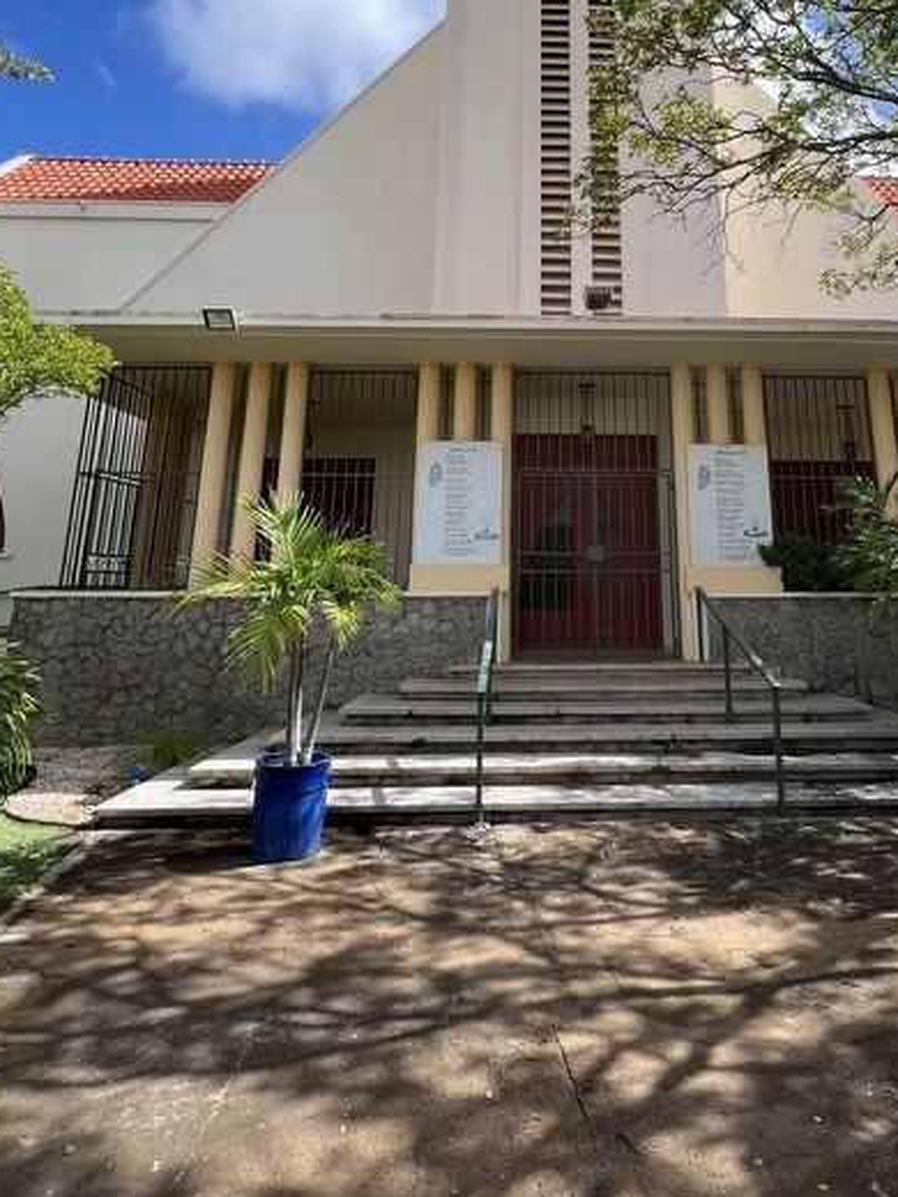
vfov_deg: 79.0
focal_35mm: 20
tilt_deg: +16.3
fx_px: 692
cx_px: 550
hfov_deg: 65.2
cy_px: 398
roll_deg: +1.1
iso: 32
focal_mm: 1.57
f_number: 1.8
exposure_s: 1/630
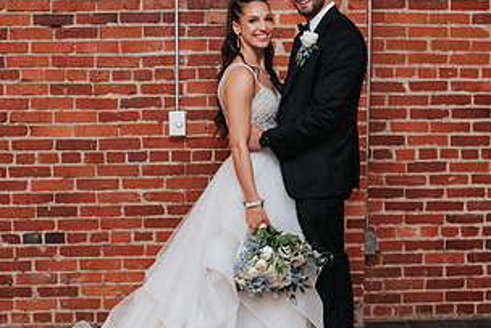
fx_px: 928
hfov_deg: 29.6
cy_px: 166
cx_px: 260
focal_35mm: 68
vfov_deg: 20.0
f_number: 2.8
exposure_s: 1/125
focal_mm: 35
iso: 800
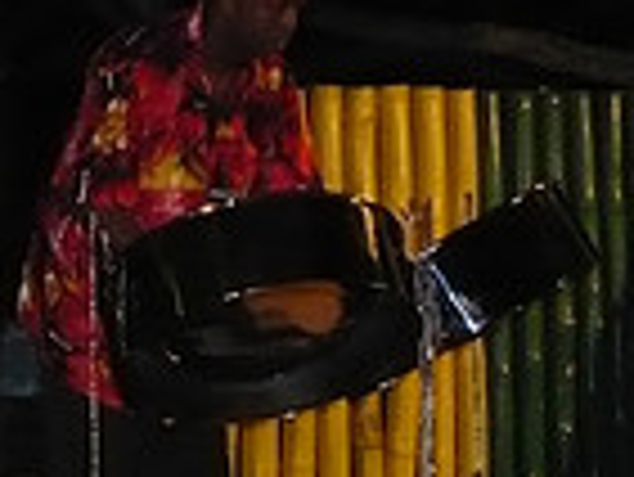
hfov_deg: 12.1
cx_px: -463
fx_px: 2786
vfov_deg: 9.8
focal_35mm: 152
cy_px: 101
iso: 400
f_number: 2.8
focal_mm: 6.1
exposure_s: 1/30
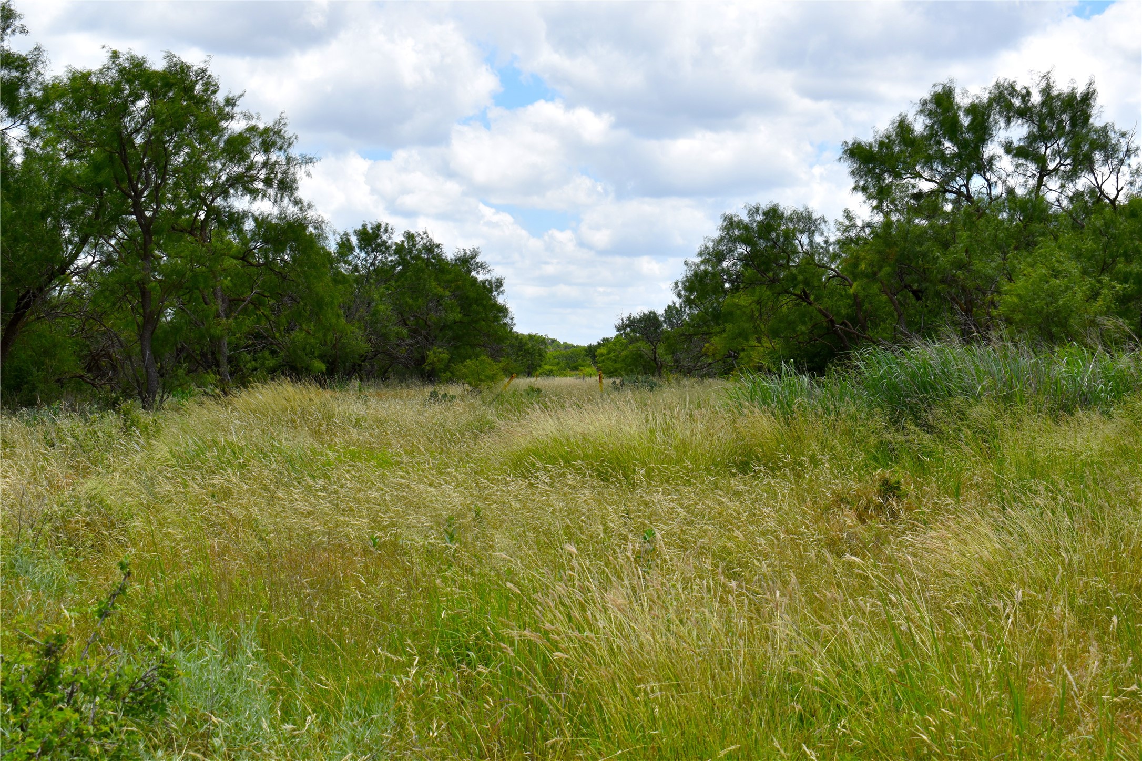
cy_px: 380
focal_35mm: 57
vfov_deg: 23.8
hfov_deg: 35.1
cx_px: 571
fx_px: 1808
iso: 100
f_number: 10
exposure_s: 1/200
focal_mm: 38
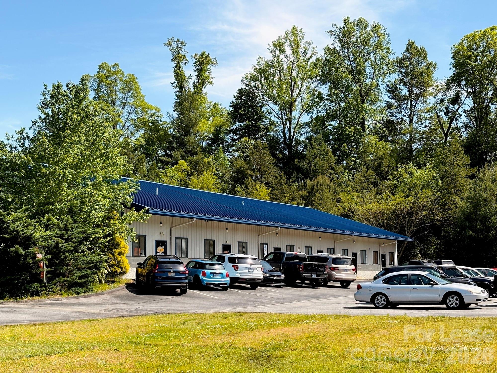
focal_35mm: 52
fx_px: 747
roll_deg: +0.6
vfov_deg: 28.0
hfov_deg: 36.8
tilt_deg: +4.3
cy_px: 186
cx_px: 248
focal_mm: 5.96
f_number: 1.6
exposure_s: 1/1709
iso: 32
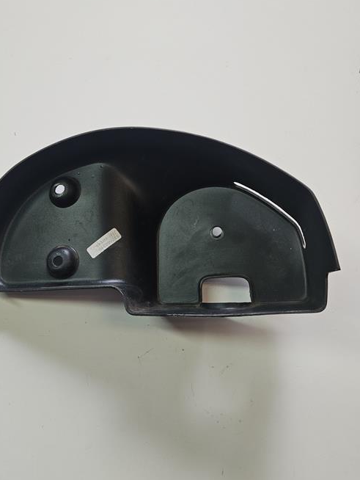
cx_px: 150
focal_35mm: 27
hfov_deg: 51.1
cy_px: 225
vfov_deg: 65.2
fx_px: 374
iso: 100
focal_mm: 5.4
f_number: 1.8
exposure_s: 1/100
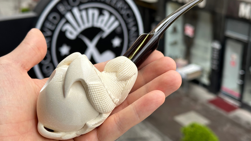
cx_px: 125
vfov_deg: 22.6
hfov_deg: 39.2
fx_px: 353
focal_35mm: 53
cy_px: 65
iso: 64
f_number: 1.78
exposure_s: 1/604
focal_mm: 6.86
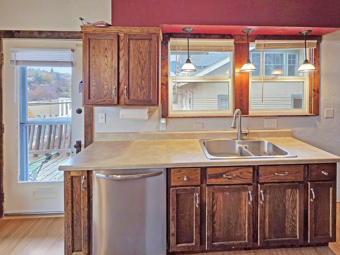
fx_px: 137
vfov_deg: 85.6
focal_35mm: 14
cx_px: 183
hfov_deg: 101.9
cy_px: 122
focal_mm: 2.2
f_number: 2.2
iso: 200
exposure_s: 1/60
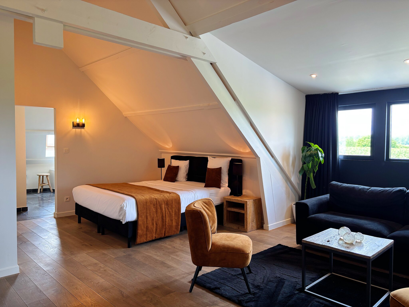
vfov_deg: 53.1
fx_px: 307
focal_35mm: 26
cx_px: 204
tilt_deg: -1.8
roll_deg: +0.0
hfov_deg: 67.3
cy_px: 154
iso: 64
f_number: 1.6
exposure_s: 1/50
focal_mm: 5.96
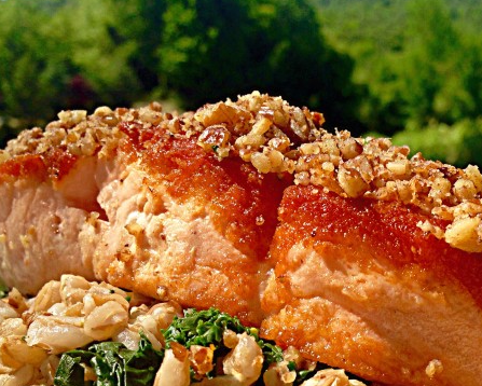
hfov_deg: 34.1
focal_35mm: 54
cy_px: 261
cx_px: 350
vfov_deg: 27.9
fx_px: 771
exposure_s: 1/847
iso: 50
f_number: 2.4
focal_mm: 4.12
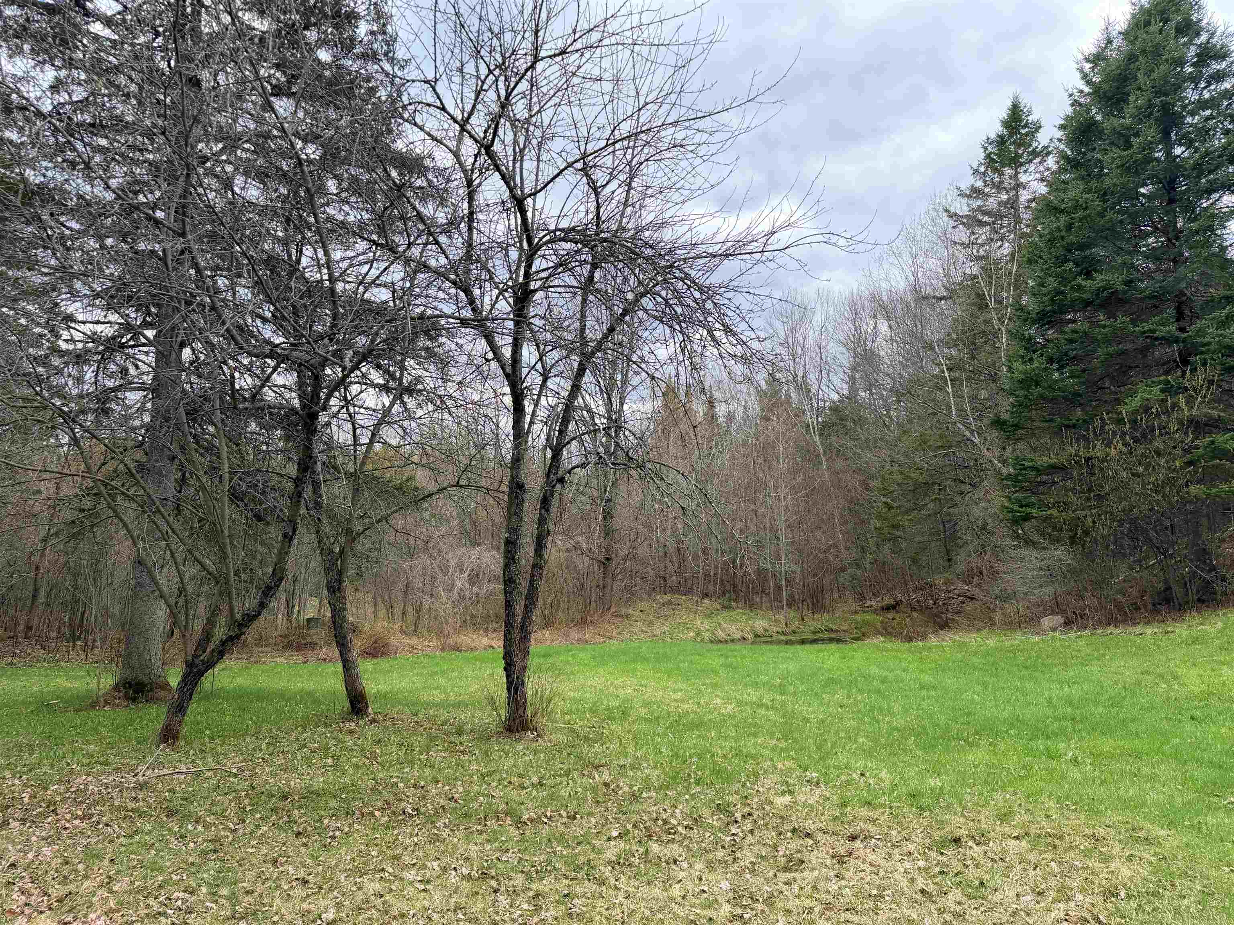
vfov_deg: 56.8
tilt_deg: +4.3
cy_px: 462
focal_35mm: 24
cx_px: 617
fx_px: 856
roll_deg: +0.1
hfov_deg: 71.6
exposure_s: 1/1618
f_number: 1.78
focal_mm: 6.76
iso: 100
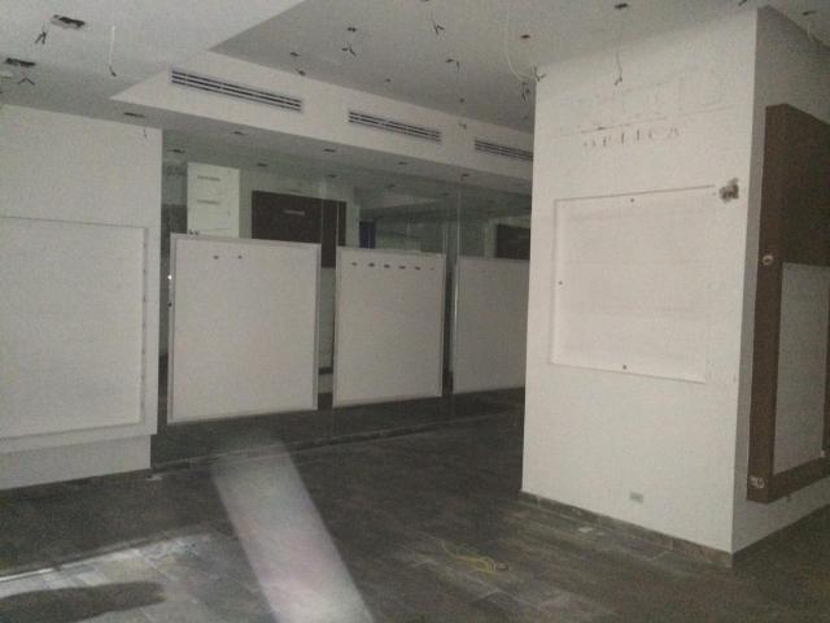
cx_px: 415
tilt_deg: -2.9
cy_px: 312
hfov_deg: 61.7
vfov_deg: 48.2
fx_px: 695
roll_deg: -2.0
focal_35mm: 29
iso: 640
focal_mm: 4.15
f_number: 2.2
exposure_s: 1/16
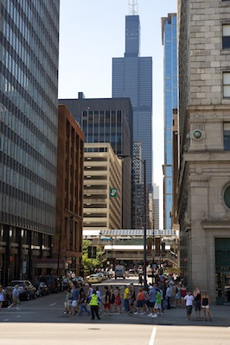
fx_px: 576
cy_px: 172
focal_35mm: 60
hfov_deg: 22.6
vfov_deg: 33.4
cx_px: 115
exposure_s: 1/400
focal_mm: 60
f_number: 10
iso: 400
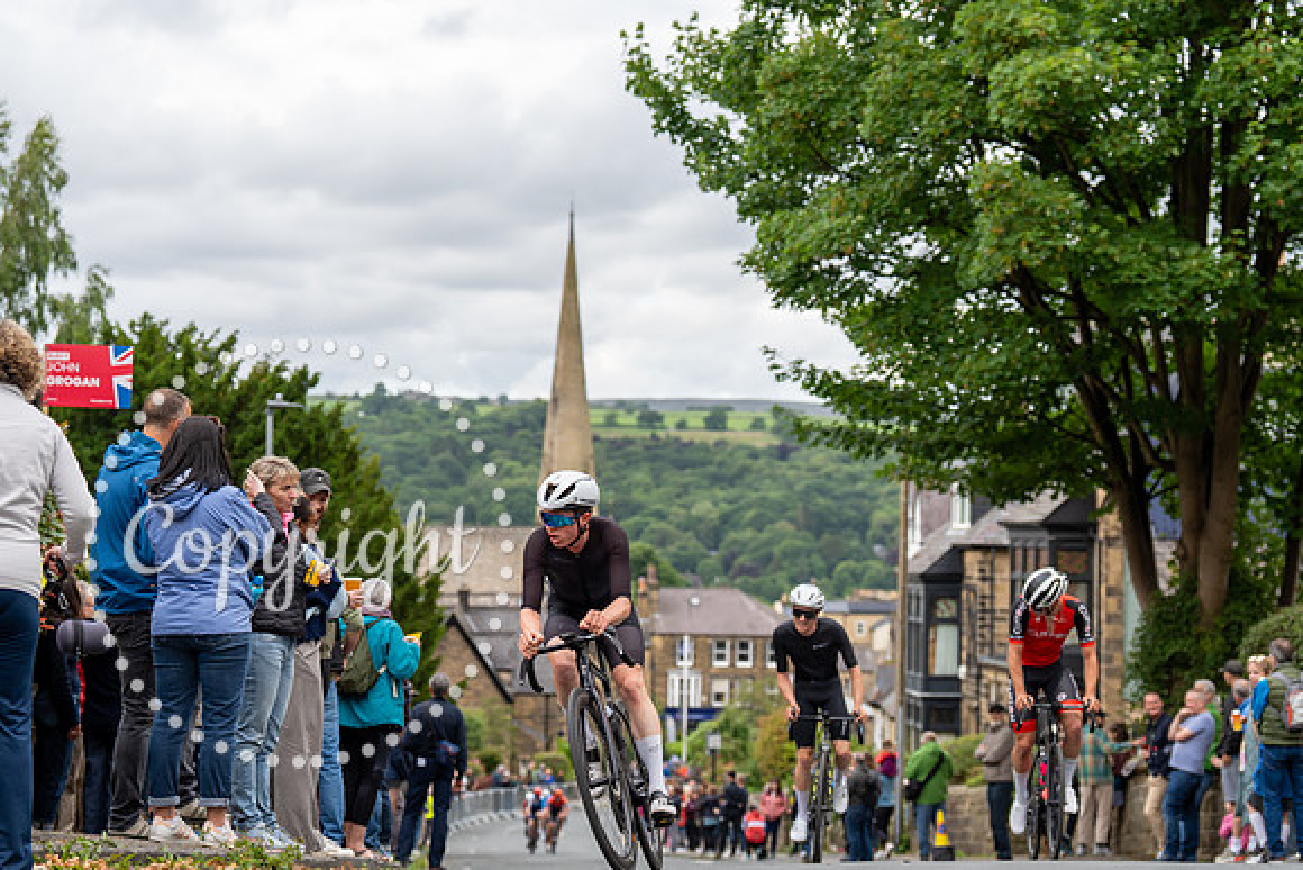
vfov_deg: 18.4
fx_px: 2679
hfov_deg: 27.3
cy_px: 435
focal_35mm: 74
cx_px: 652
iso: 400
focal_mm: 74
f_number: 3.5
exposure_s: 1/800
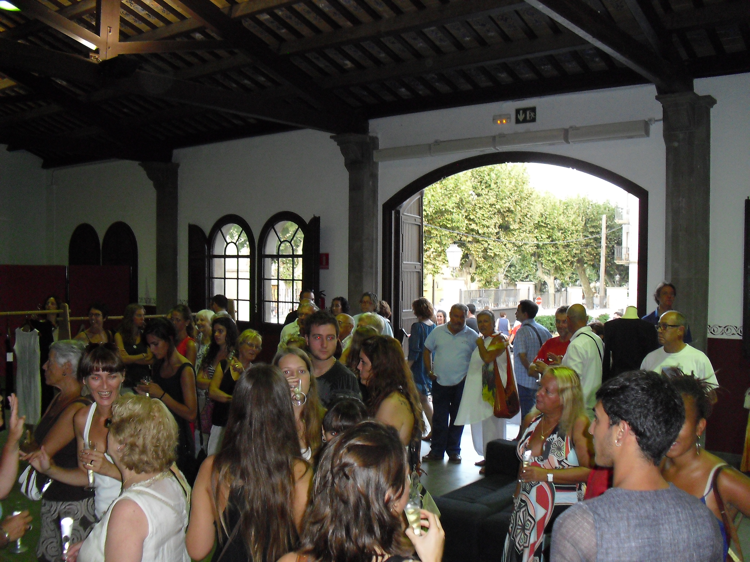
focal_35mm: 36
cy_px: 281
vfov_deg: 39.7
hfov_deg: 51.4
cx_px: 375
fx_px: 780
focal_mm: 6.3
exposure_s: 1/60
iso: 400
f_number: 3.1
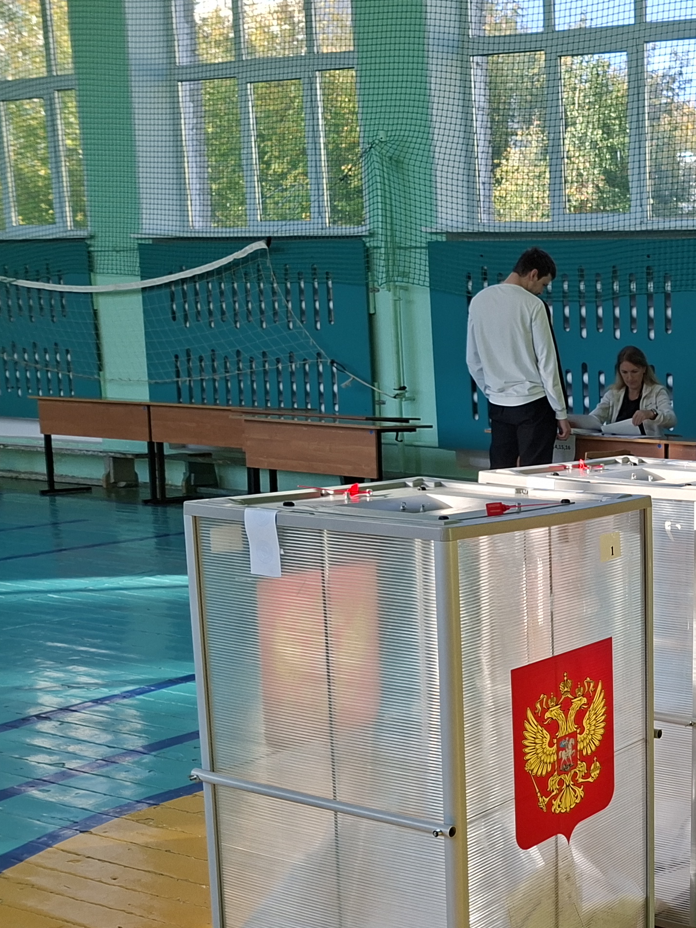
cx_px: 846
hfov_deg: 26.7
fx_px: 1287
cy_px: 623
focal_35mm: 48
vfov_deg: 39.2
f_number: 1.8
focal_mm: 5.54
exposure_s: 1/331
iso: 50
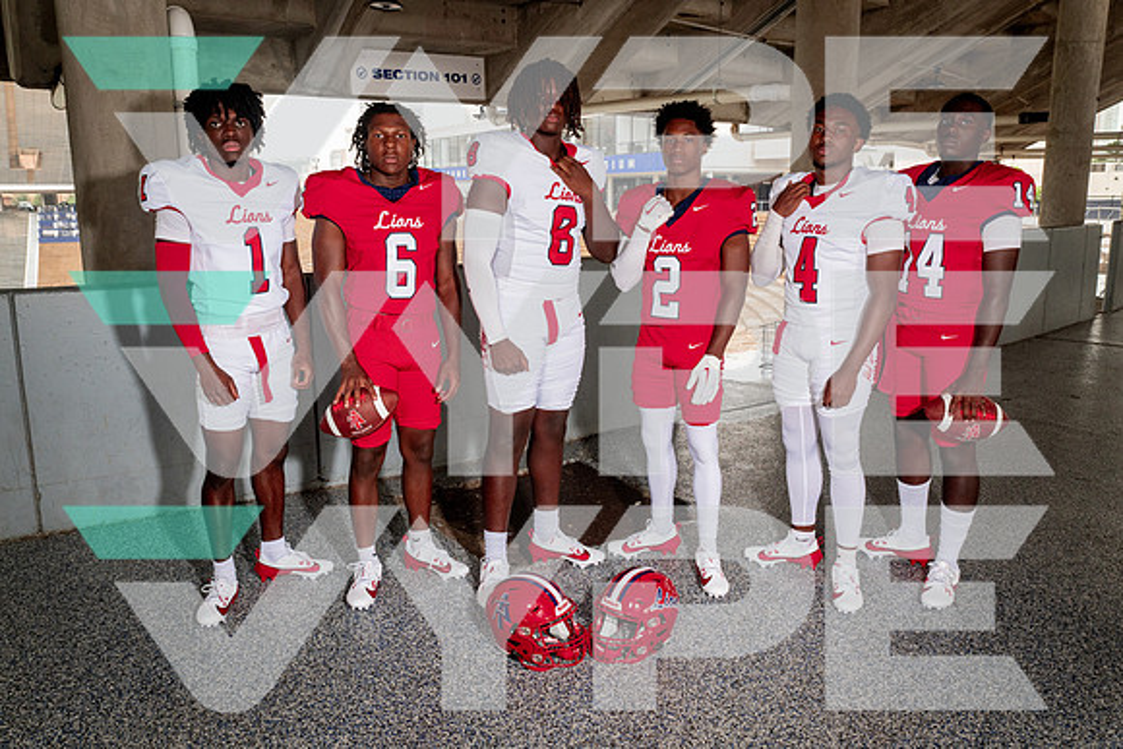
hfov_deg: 61.8
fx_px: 938
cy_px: 374
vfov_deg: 43.5
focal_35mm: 30
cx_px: 562
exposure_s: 1/200
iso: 640
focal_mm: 30
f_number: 7.1
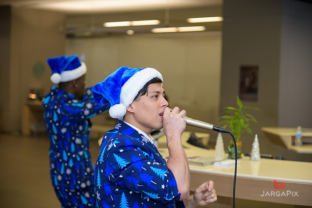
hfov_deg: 28.8
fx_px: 607
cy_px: 104
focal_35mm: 70
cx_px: 156
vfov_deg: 19.5
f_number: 3.2
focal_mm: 70
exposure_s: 1/125
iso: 400
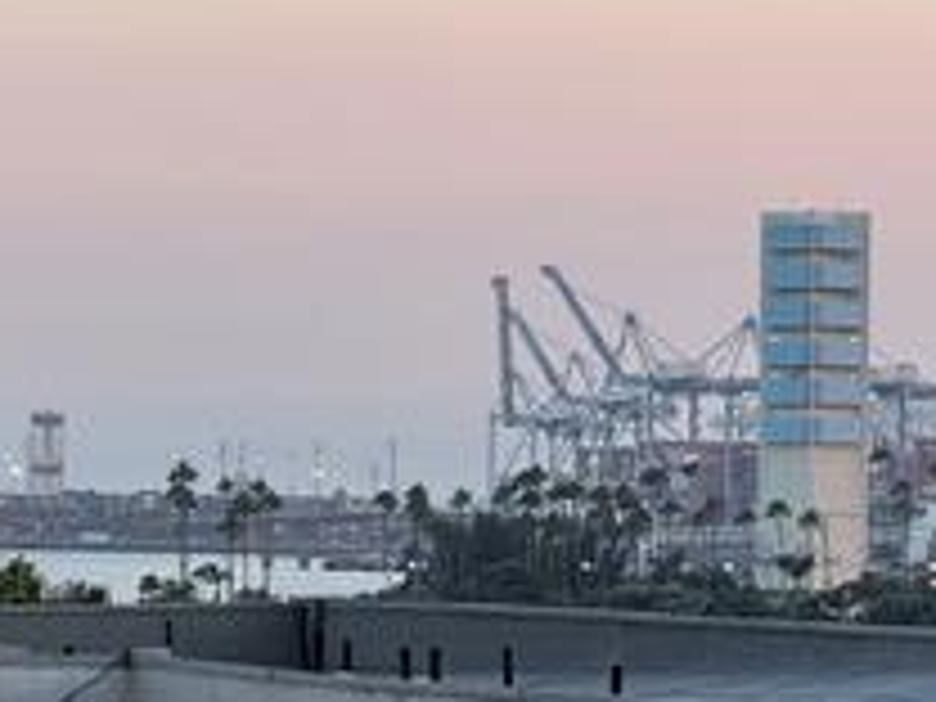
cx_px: 243
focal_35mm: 260
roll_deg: -1.0
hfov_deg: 7.6
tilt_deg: +0.1
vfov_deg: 5.7
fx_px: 7030
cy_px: 484
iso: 50
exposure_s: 1/217
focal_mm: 15.66
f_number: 2.8
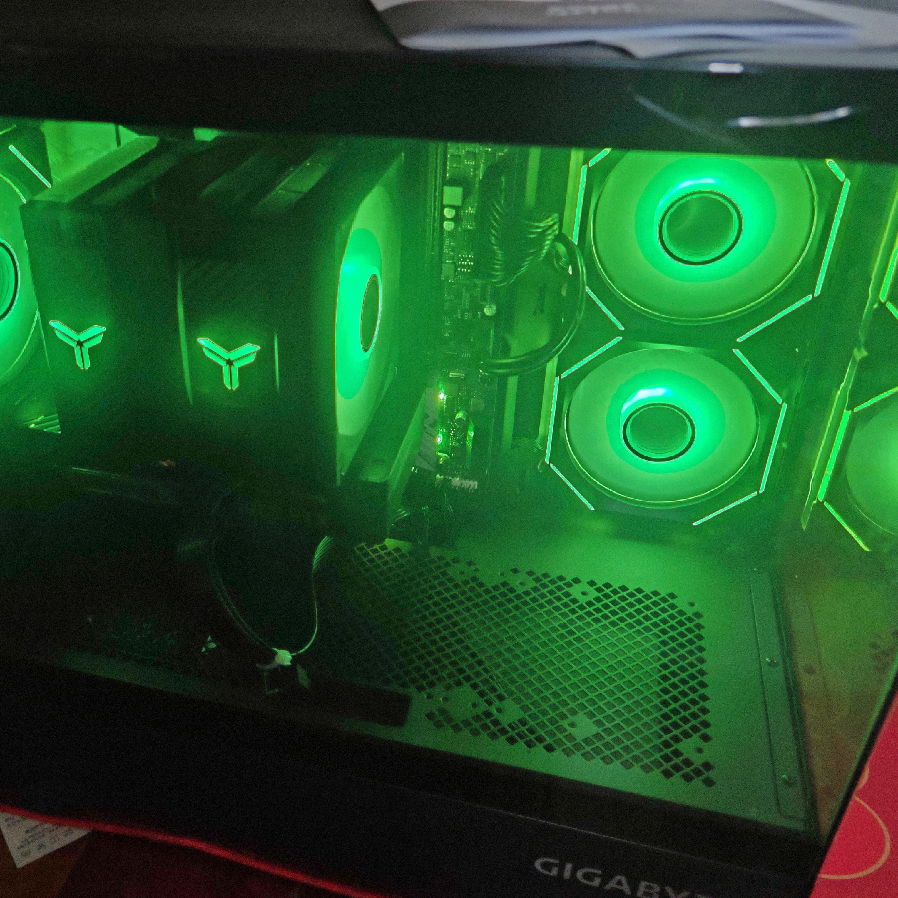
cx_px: 318
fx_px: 939
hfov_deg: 50.4
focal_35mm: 32
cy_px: 449
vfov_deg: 51.1
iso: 200
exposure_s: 1/31
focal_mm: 6.67
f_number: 1.9
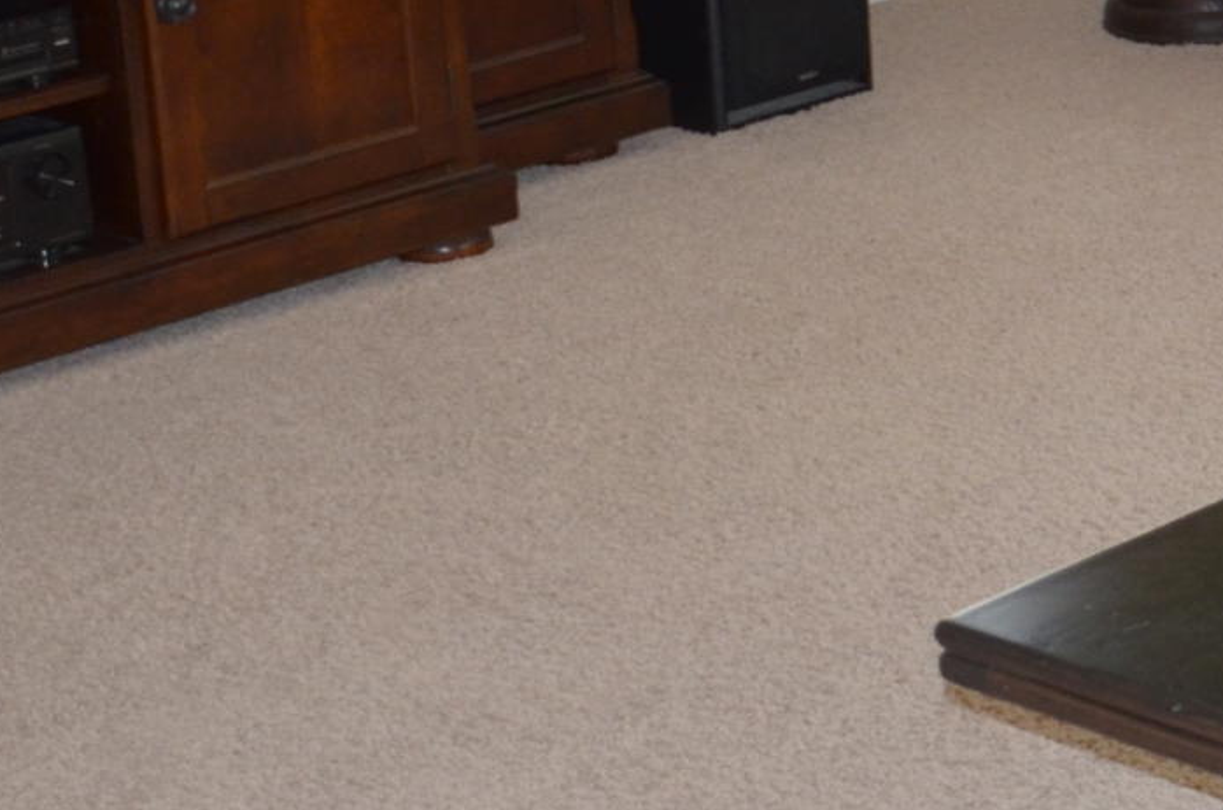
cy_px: -350
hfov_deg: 16.8
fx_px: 3932
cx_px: 1523
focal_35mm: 116
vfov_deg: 11.3
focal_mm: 18
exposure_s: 1/30
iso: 720
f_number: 3.5
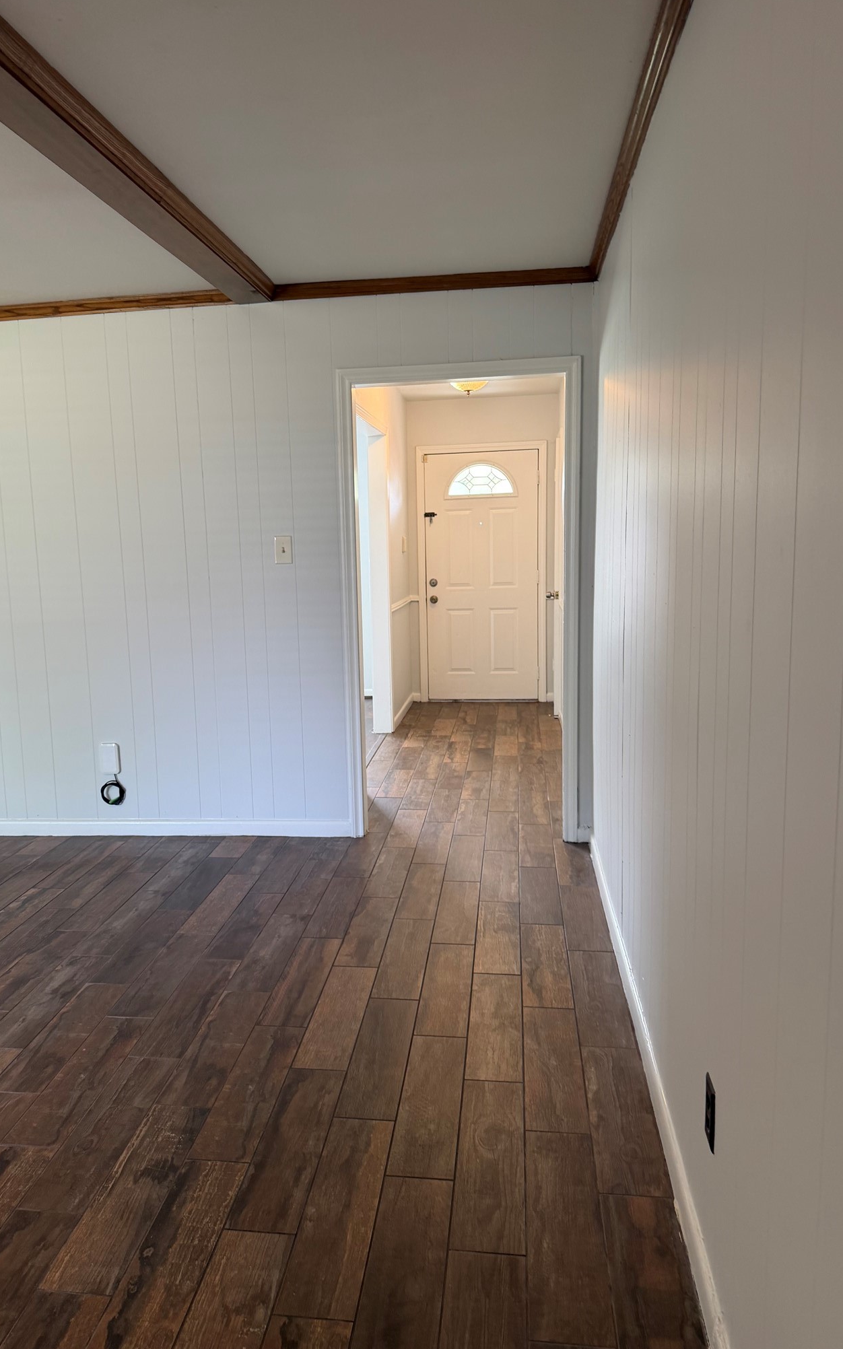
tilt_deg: -7.4
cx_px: 384
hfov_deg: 47.5
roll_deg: +0.4
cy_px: 681
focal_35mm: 26
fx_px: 956
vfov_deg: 70.4
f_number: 1.78
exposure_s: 1/60
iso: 125
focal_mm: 6.76
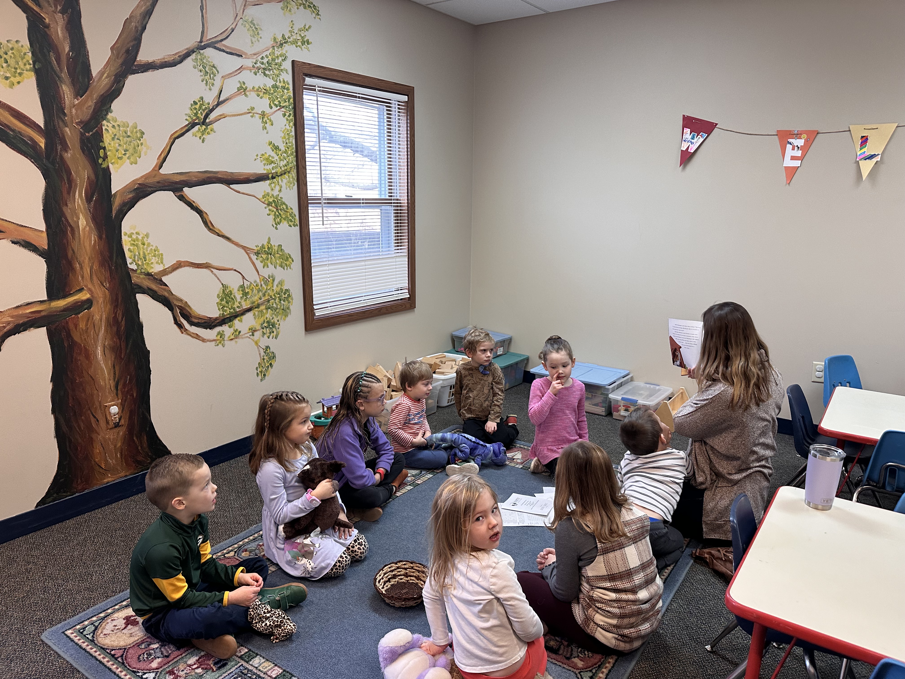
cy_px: 340
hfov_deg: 71.6
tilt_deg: -16.3
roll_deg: -2.8
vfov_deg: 56.8
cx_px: 452
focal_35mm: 24
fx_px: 627
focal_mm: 6.86
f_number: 1.78
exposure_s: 1/60
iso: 200
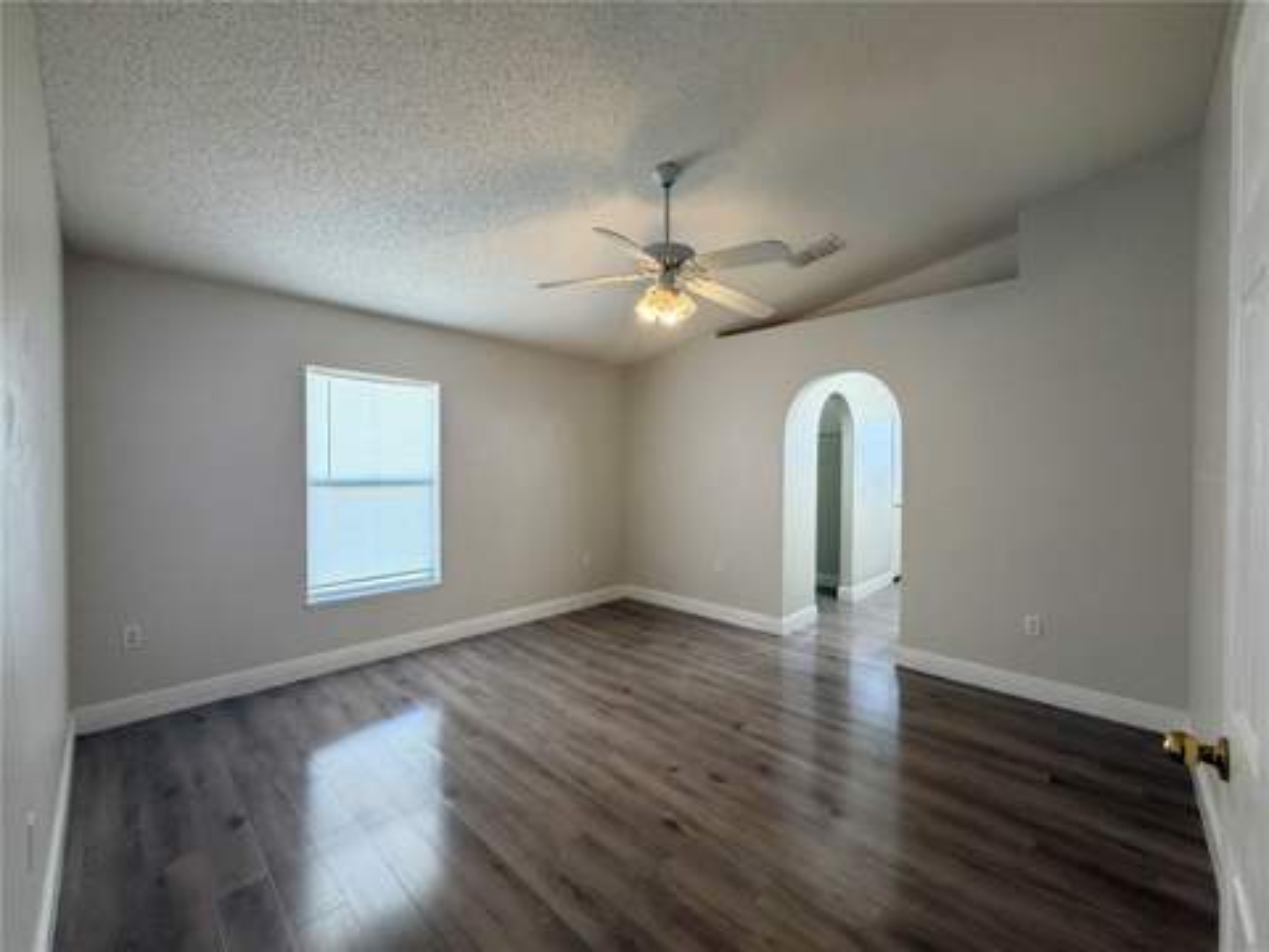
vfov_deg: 85.7
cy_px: 476
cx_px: 634
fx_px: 513
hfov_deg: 102.1
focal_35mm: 14
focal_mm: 2.22
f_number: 2.2
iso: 200
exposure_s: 1/120
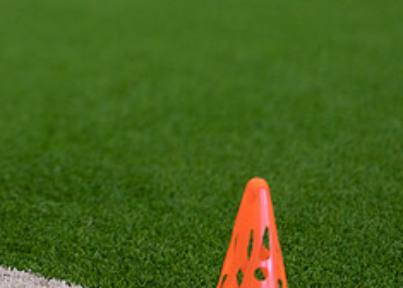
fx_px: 1488
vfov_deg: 10.9
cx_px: -82
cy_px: -43
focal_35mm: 130
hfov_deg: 14.9
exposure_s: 1/1000
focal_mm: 50
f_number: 1.2
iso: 1000
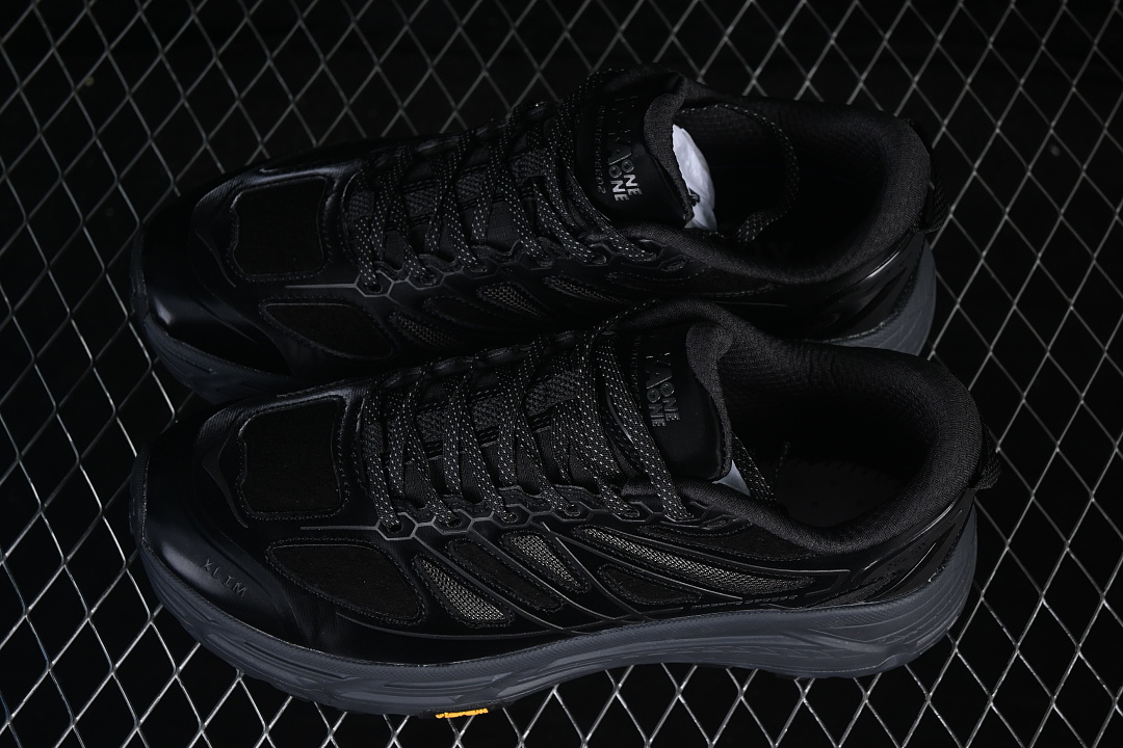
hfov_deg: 27.0
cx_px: 562
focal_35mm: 75
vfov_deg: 18.2
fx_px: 2339
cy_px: 374
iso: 160
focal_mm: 50
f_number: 6.3
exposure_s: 1/50
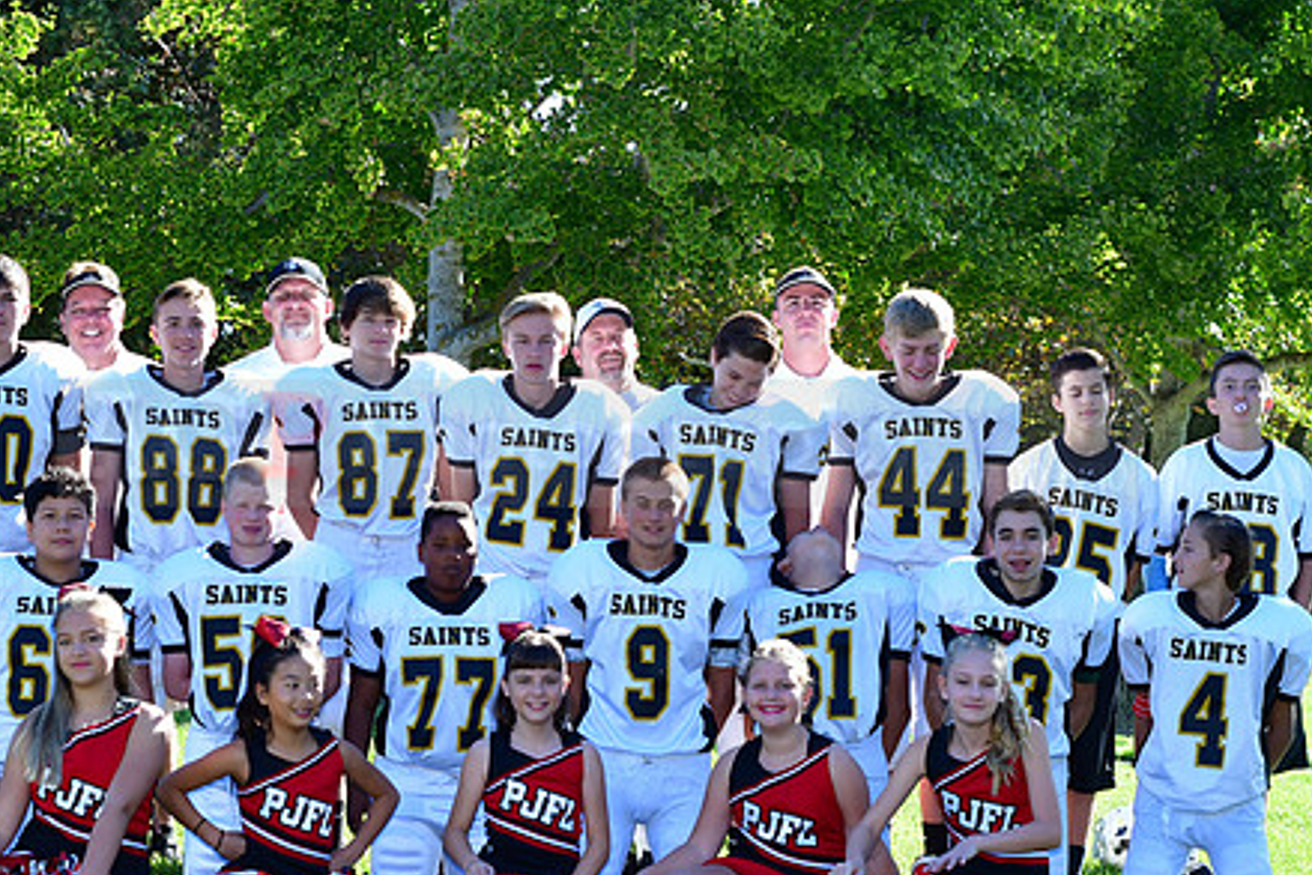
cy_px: 420
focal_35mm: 99
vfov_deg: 13.8
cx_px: 559
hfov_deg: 20.6
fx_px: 3609
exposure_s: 1/320
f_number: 7.1
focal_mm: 50
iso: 400
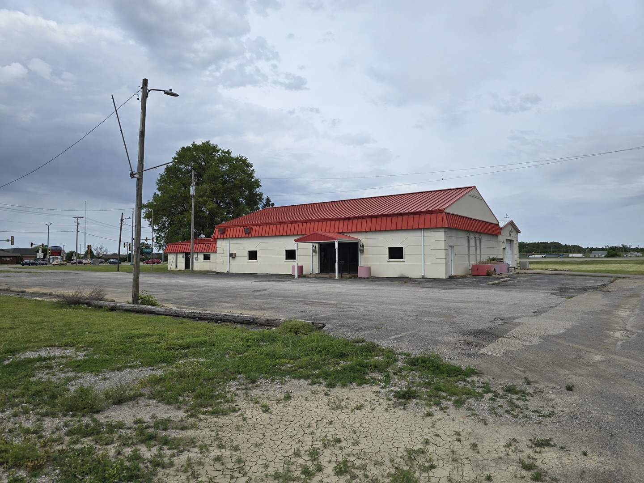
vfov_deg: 58.9
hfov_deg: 73.9
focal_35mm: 23
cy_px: 242
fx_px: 428
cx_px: 322
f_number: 1.7
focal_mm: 6.3
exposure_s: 1/1170
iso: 12
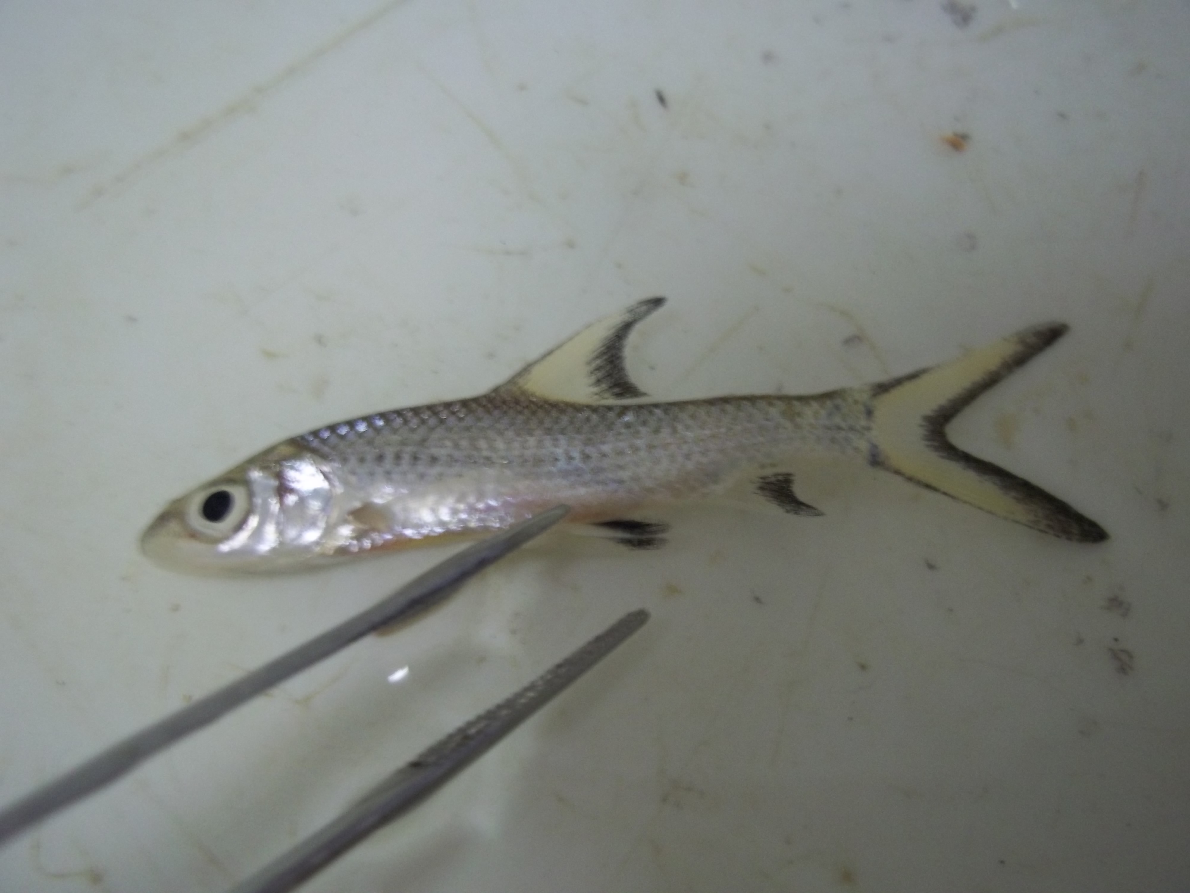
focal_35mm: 36
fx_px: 1238
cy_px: 446
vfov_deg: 39.7
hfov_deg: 51.4
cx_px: 595
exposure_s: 1/15
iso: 160
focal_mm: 6.5
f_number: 3.1
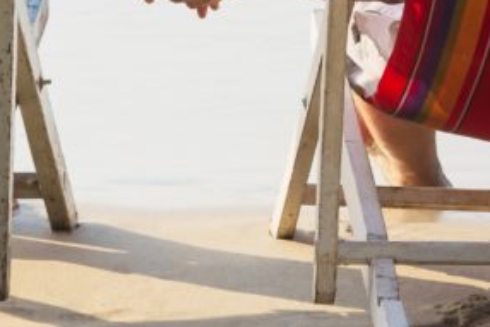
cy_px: -161
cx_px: 200
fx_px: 3418
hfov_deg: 8.2
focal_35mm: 251
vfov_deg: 5.4
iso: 50
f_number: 5.6
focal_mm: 70
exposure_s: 1/125
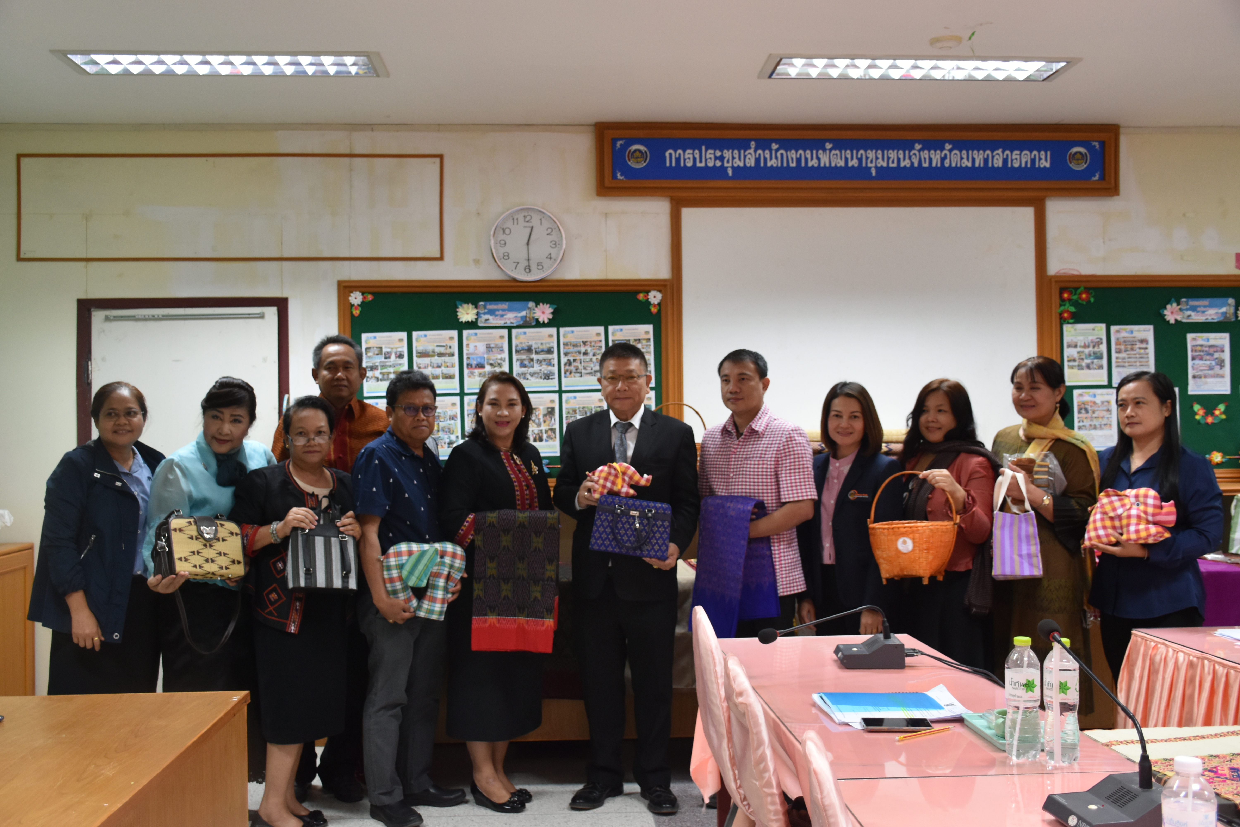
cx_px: 620
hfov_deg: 55.1
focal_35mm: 34
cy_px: 414
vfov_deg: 38.4
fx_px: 1188
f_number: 3.8
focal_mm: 23
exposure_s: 1/60
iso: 900
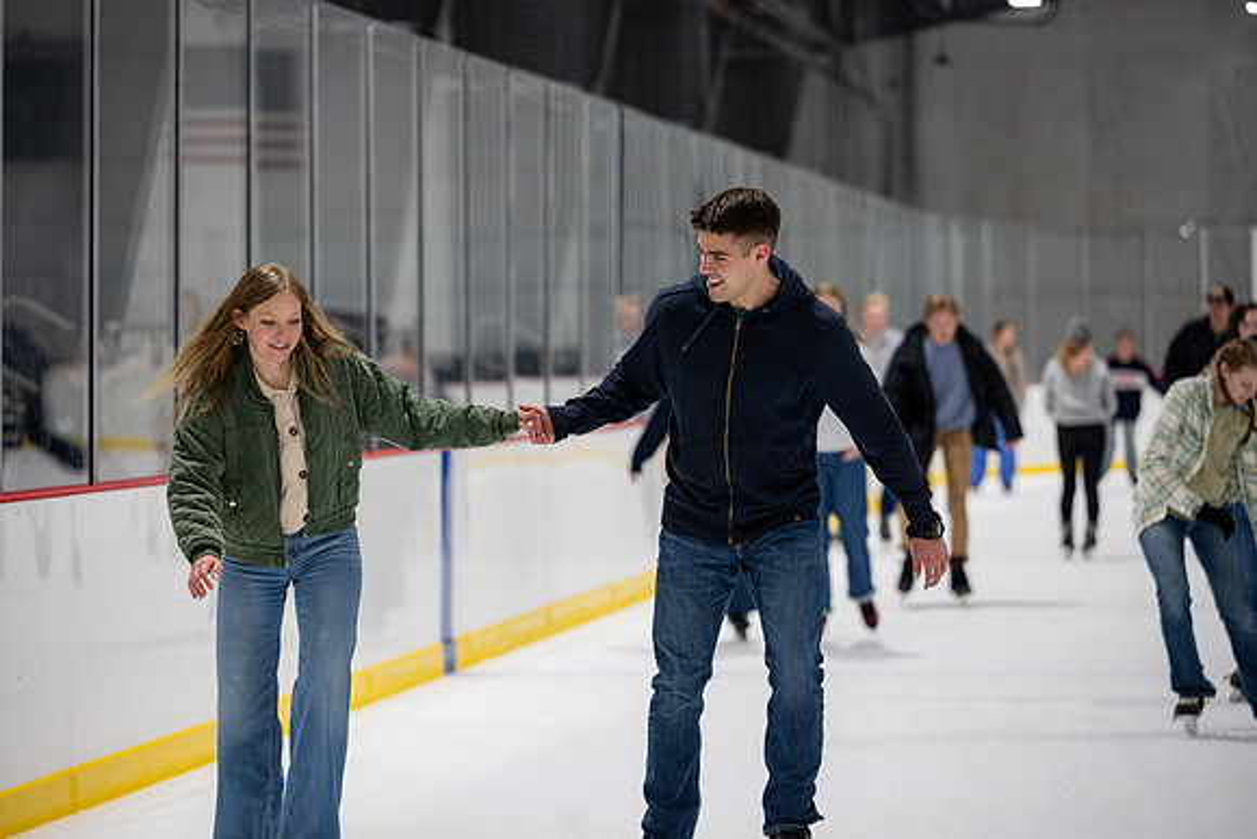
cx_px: 628
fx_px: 4889
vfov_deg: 9.8
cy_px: 420
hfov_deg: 14.7
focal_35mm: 140
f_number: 3.2
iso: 400
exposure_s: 1/500
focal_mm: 140
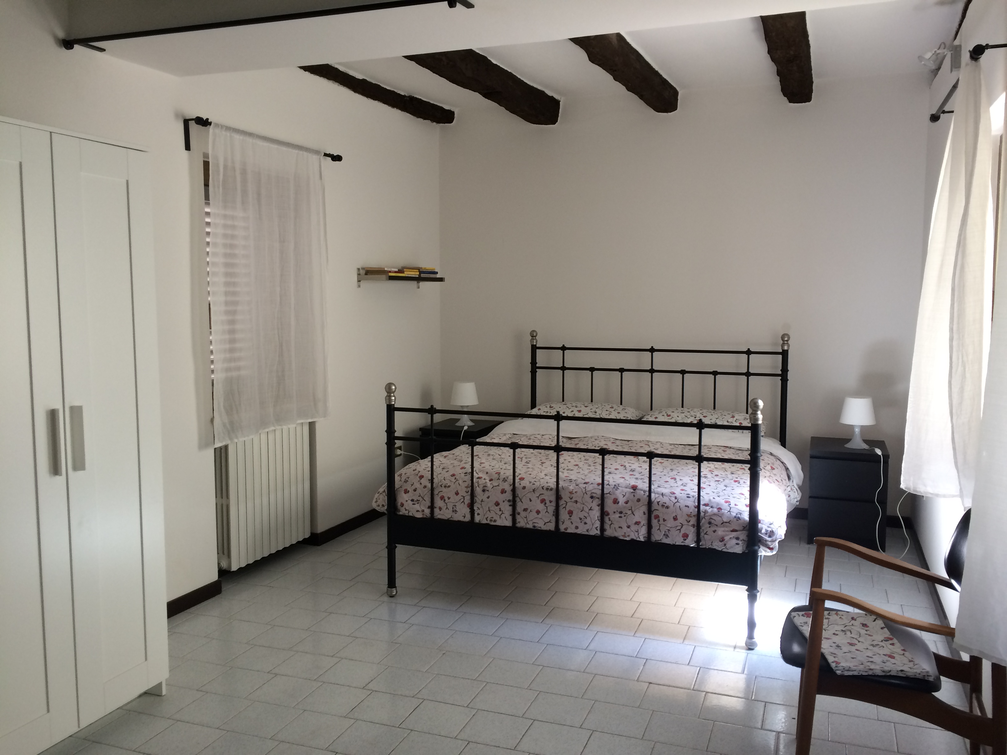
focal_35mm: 29
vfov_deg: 48.2
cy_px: 378
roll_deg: -0.1
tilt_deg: -5.6
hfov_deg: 61.7
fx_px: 844
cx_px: 504
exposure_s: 1/33
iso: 50
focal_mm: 4.15
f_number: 2.2
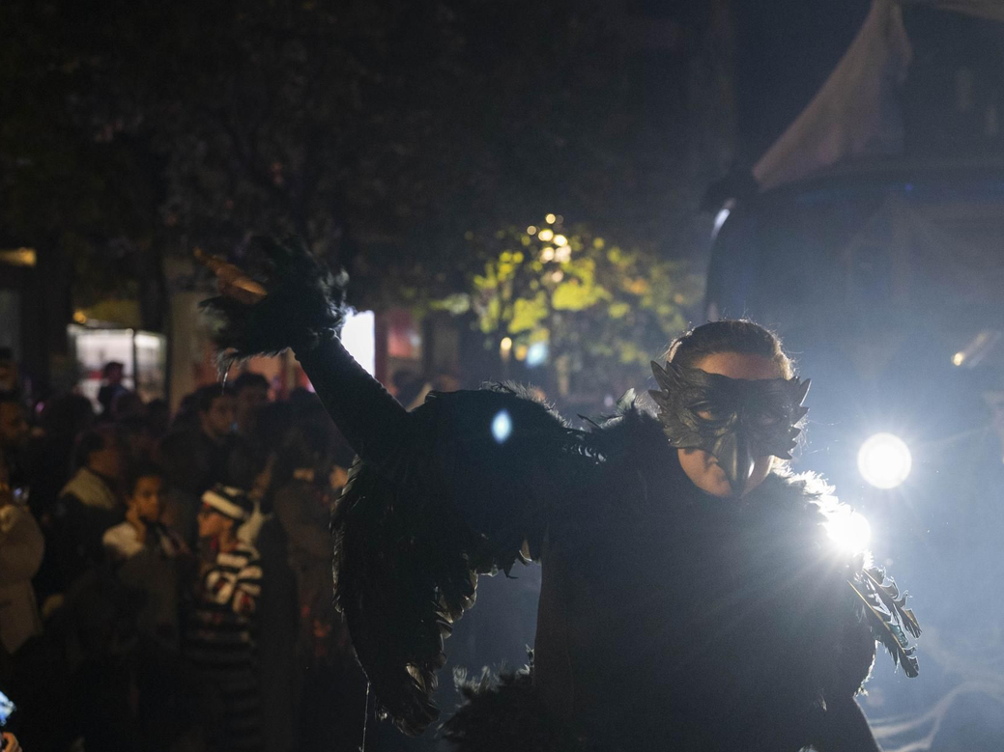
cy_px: 428
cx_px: 703
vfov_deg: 19.9
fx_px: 2146
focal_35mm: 74
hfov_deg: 26.1
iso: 3200
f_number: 3.5
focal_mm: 50
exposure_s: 1/200
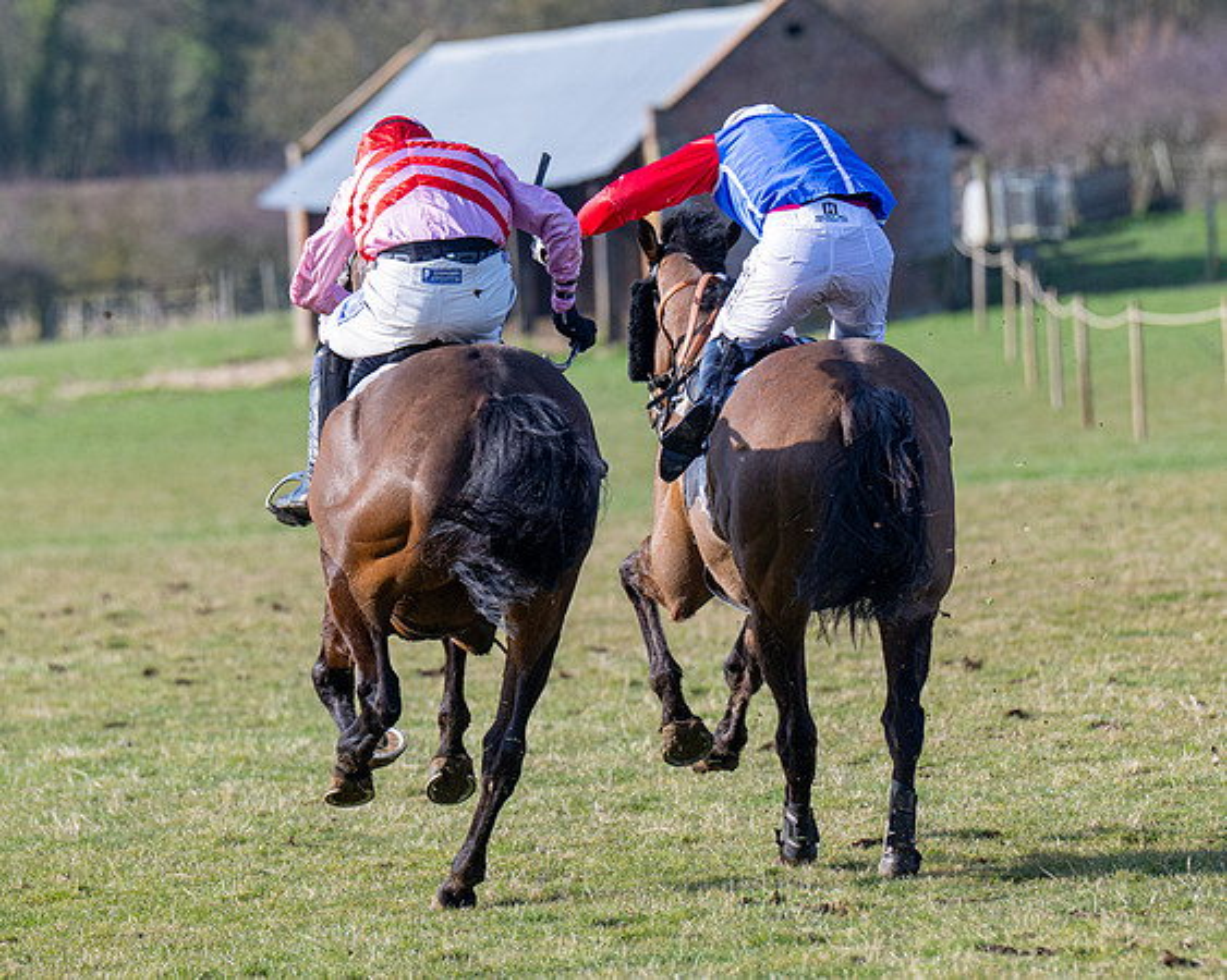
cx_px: 643
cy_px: 549
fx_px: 14447
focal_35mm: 398
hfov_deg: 4.9
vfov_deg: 3.9
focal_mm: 200
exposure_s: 1/1250
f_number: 4
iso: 200
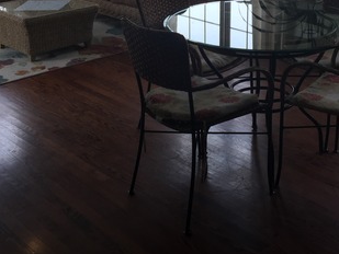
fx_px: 588
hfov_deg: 32.1
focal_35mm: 60
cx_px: 192
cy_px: -2
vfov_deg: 23.4
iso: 32
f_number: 2.2
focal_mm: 4.15
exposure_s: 1/172
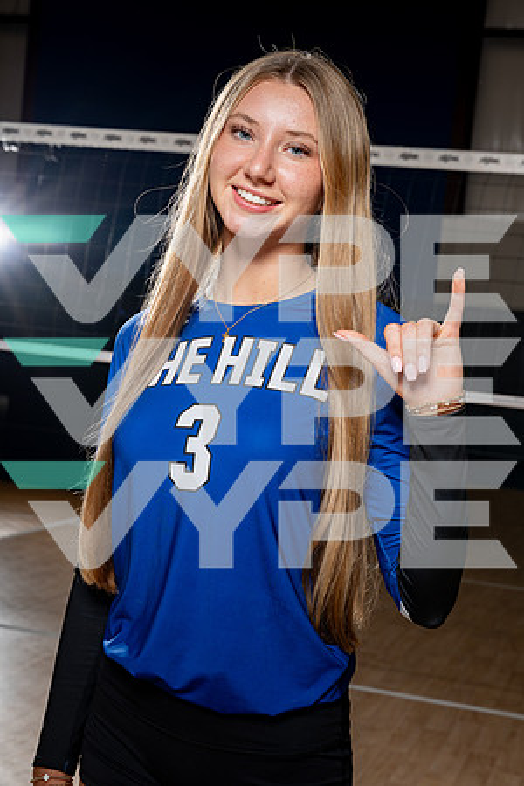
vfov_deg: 32.4
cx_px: 262
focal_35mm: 62
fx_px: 1354
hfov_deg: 21.9
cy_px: 393
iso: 100
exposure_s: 1/250
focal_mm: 62
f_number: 8
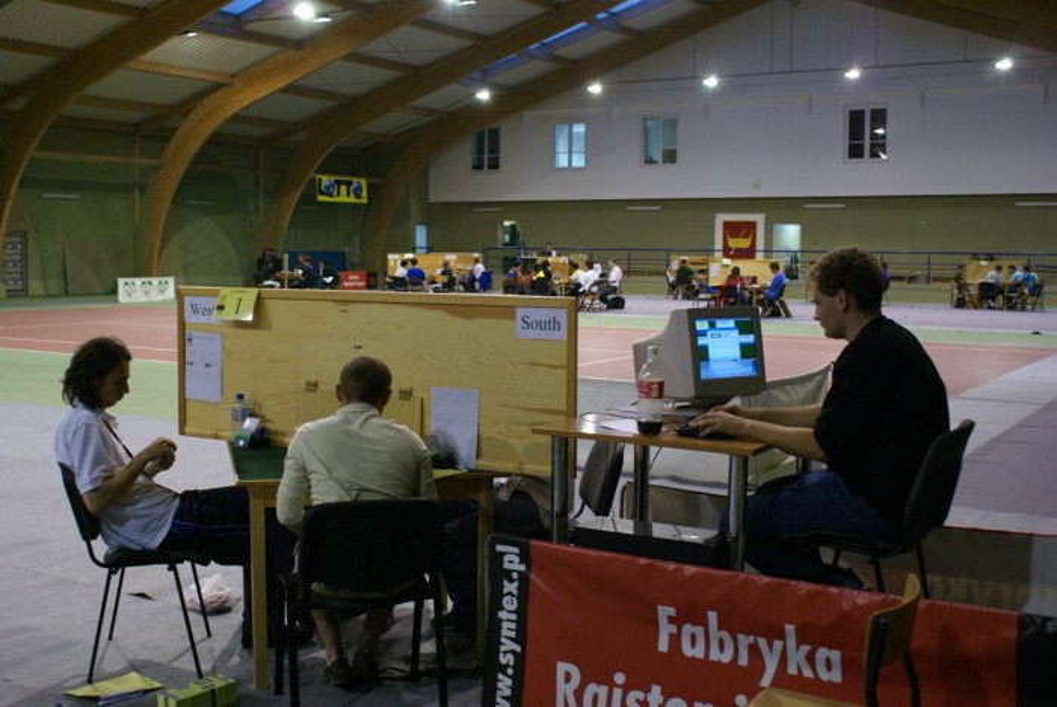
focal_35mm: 39
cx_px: 528
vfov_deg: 34.3
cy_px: 354
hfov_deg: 49.5
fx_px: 1146
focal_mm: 26
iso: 400
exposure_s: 1/40
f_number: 4.5
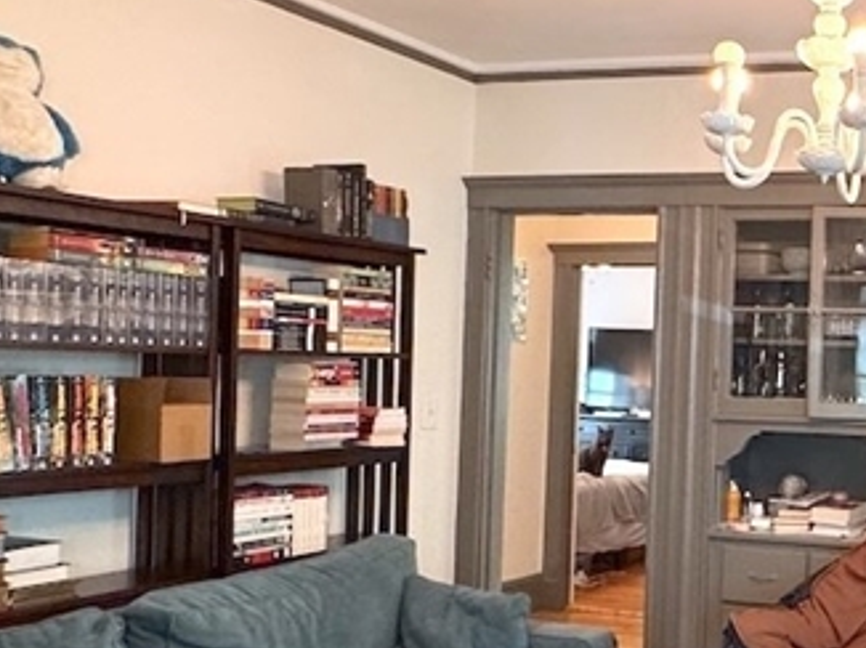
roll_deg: -2.0
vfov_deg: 32.8
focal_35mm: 44
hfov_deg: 36.5
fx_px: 1100
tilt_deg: -0.5
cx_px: 948
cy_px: 374
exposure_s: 1/60
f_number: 2.2
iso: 320
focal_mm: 2.22
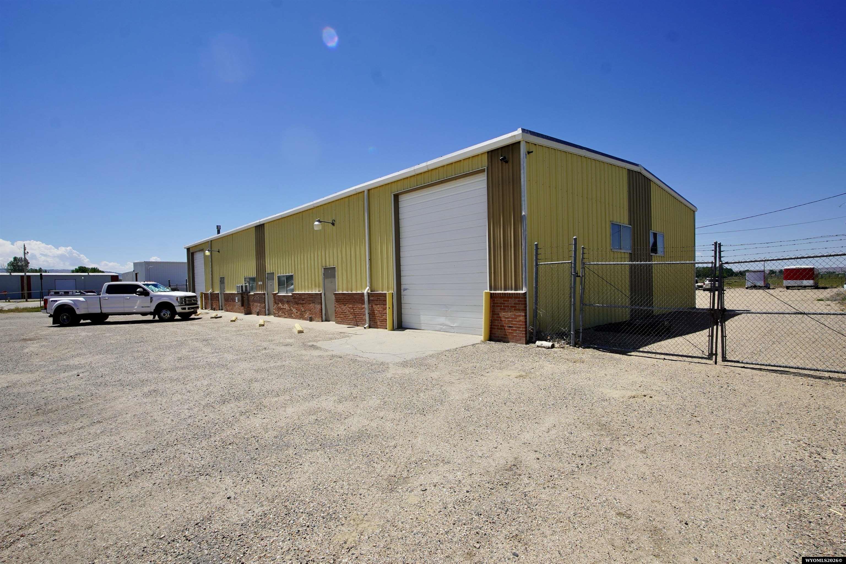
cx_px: 423
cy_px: 282
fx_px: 376
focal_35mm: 16
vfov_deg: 73.8
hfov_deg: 96.7
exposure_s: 1/250
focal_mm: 11
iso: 100
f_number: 10
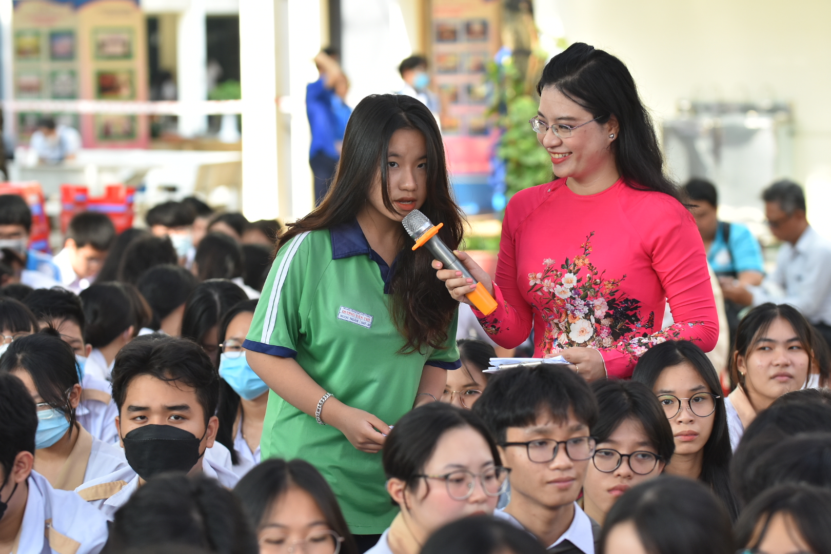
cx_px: 416
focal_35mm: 174
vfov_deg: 7.9
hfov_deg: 11.8
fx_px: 4016
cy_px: 277
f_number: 4
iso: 400
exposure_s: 1/320
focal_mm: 116
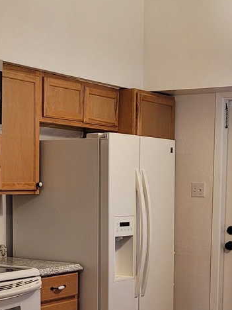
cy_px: 256
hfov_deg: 18.4
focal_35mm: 80
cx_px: 105
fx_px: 715
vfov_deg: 24.0
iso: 160
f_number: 1.8
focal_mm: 5.4
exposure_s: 1/60
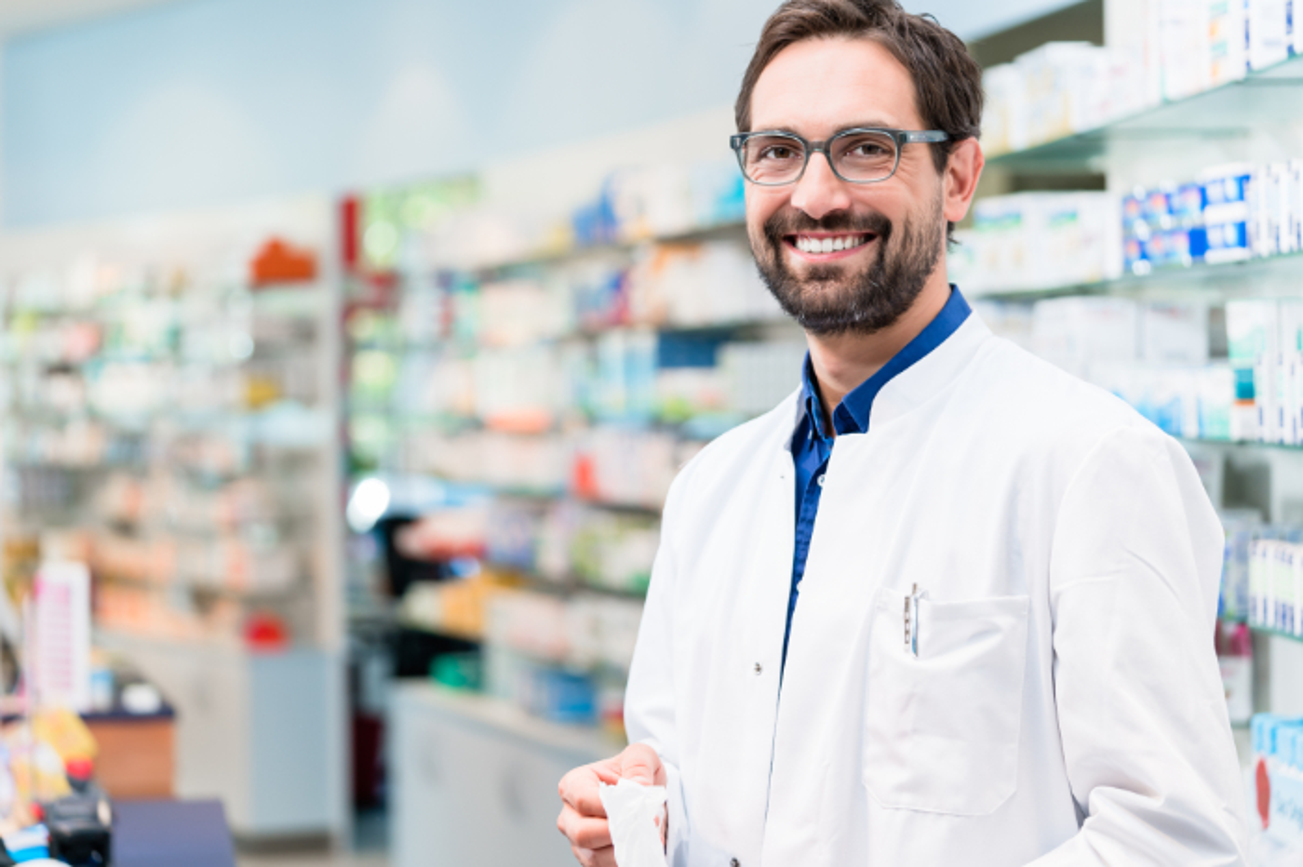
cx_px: 652
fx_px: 3256
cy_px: 434
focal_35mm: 90
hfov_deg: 22.6
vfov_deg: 15.2
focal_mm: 90
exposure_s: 1/125
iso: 250
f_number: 3.2
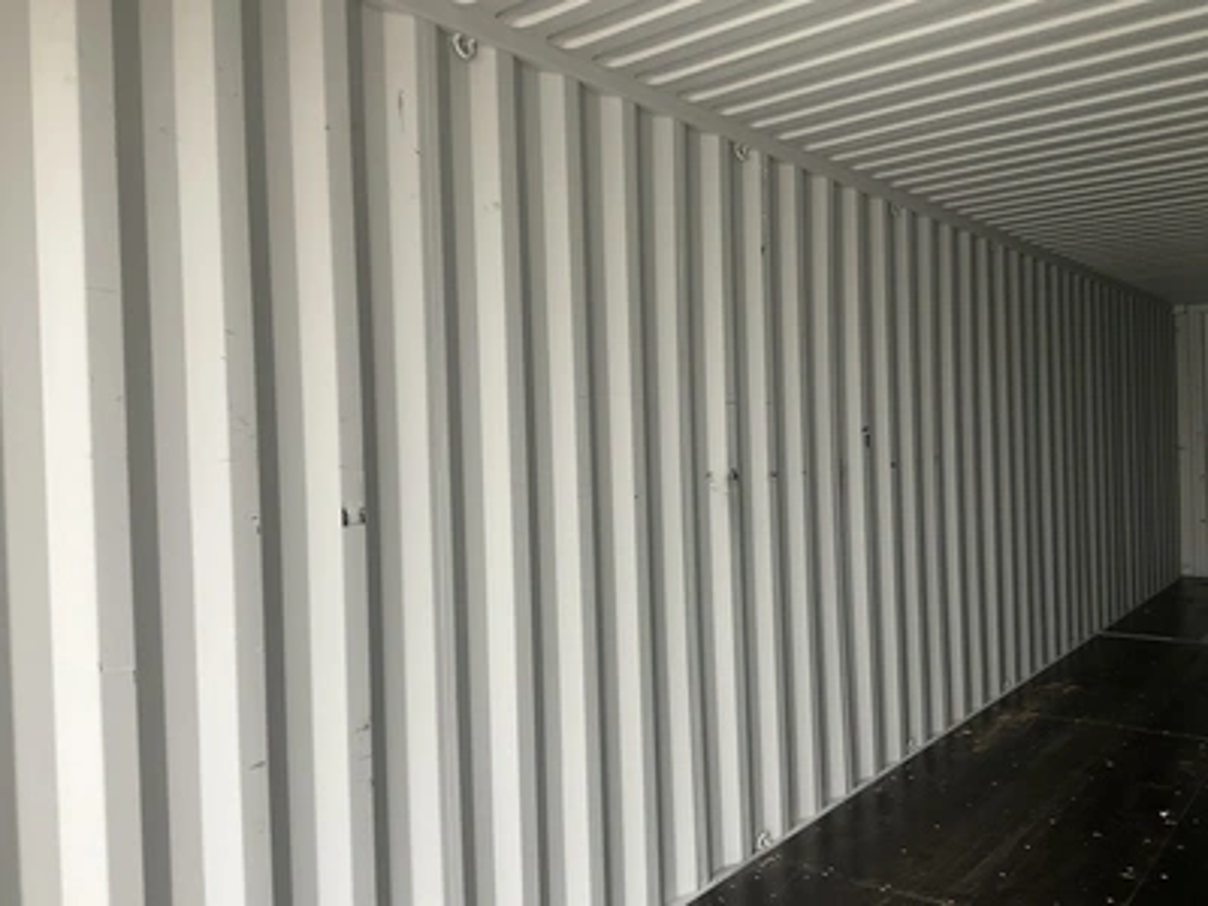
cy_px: 453
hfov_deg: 61.7
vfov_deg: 48.2
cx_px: 604
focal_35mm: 29
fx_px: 1012
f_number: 1.8
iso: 64
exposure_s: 1/79
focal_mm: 3
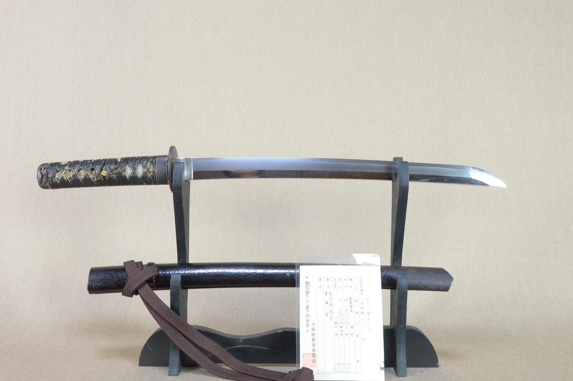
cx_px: 286
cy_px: 190
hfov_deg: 49.6
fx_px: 620
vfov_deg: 34.2
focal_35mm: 39
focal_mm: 26
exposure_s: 1/2
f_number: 11
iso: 400
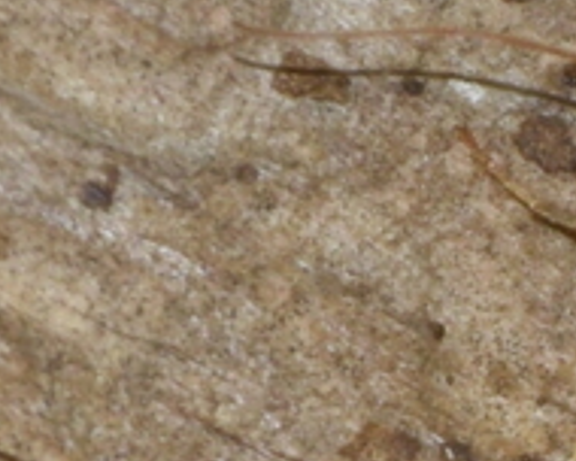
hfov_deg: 1.9
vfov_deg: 1.6
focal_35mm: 997
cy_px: 692
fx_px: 16996
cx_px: 735
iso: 320
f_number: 7.1
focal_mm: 140
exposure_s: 1/60
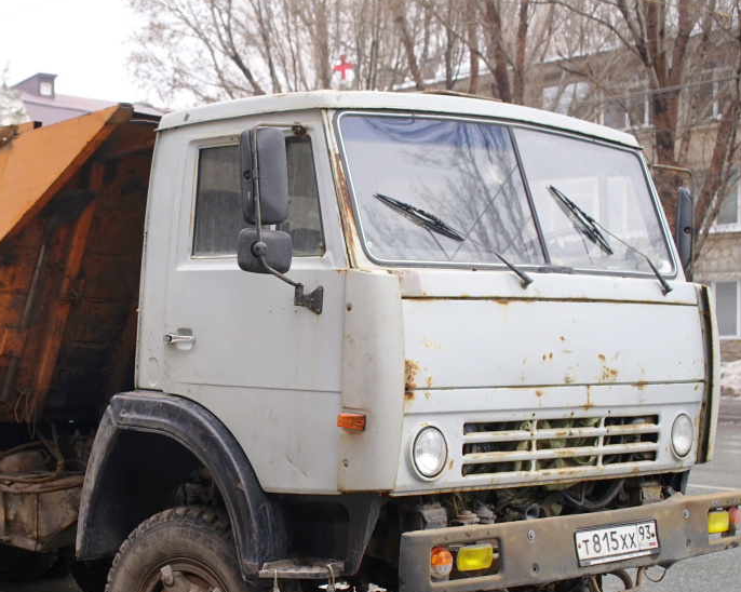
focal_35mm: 69
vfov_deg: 22.1
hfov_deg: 27.2
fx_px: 1512
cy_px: 375
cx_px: 199
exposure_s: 1/250
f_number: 5
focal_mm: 42
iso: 400
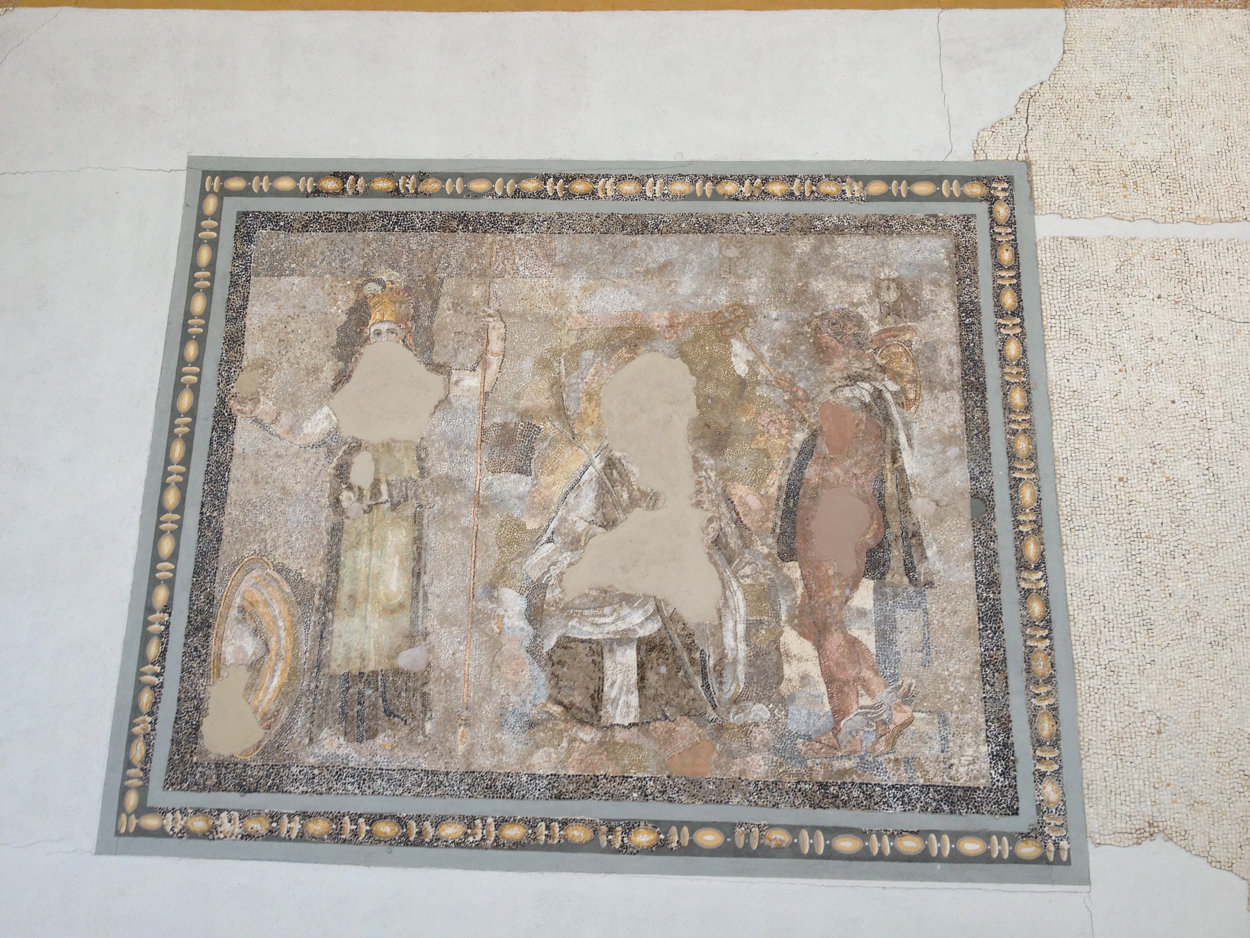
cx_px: 625
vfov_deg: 40.7
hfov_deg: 52.6
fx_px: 1264
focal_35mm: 35
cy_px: 469
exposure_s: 1/30
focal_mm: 4.28
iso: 50
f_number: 2.4
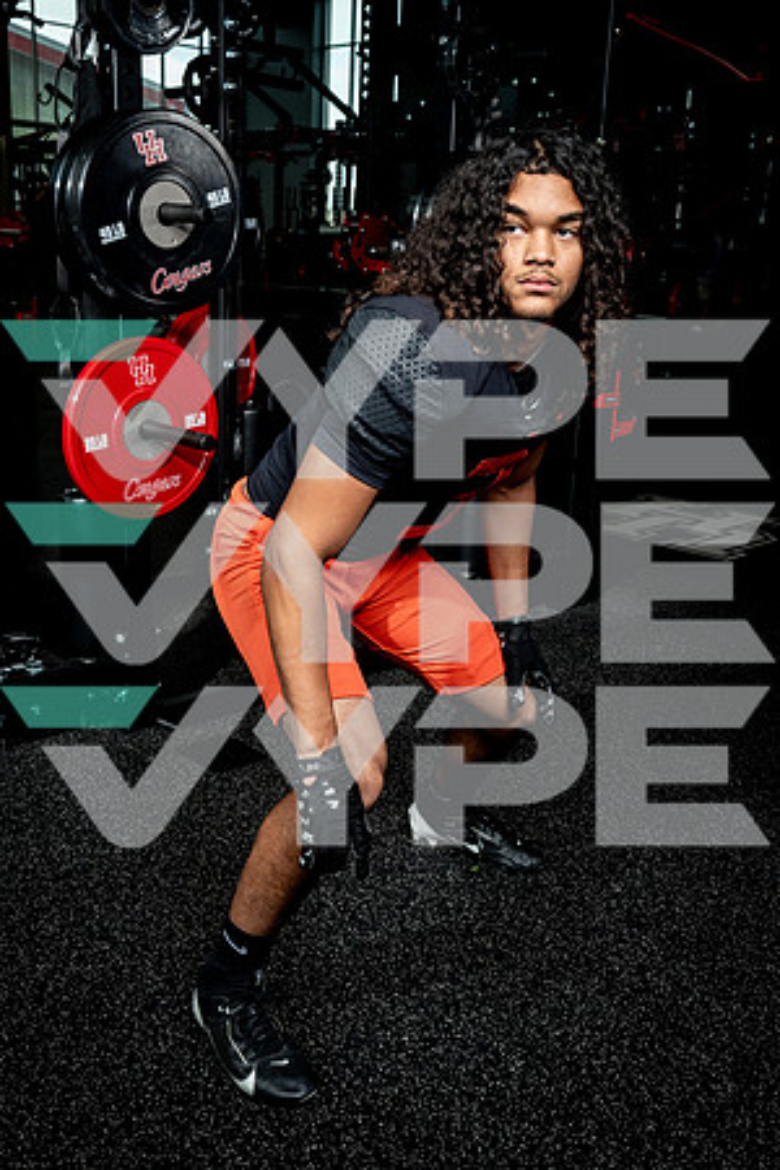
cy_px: 585
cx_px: 390
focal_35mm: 37
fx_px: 1202
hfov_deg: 35.9
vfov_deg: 51.9
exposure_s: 1/250
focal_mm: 37
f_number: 9
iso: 640
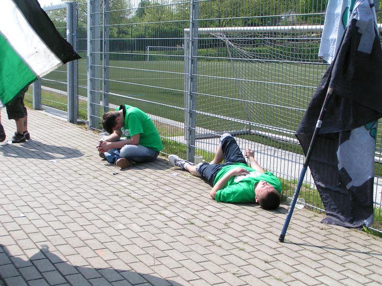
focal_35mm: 49
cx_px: 191
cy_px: 143
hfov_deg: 38.9
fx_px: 541
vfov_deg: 29.7
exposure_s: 1/250
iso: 50
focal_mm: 7.6
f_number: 5.6
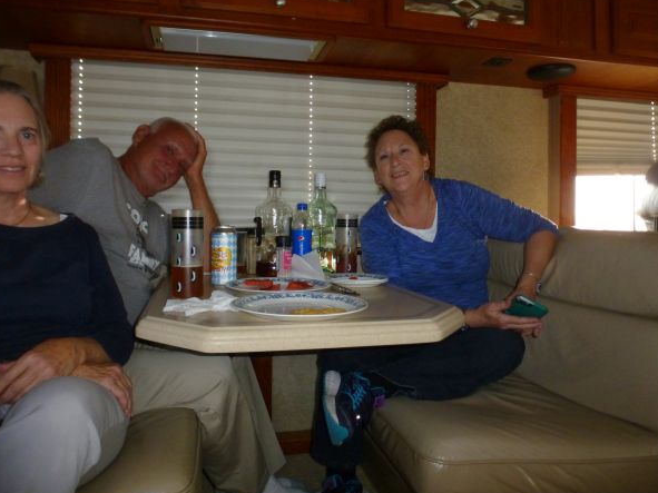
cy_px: 234
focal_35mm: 26
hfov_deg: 67.3
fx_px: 494
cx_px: 310
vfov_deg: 53.0
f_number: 3.3
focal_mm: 4.3
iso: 500
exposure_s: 1/60
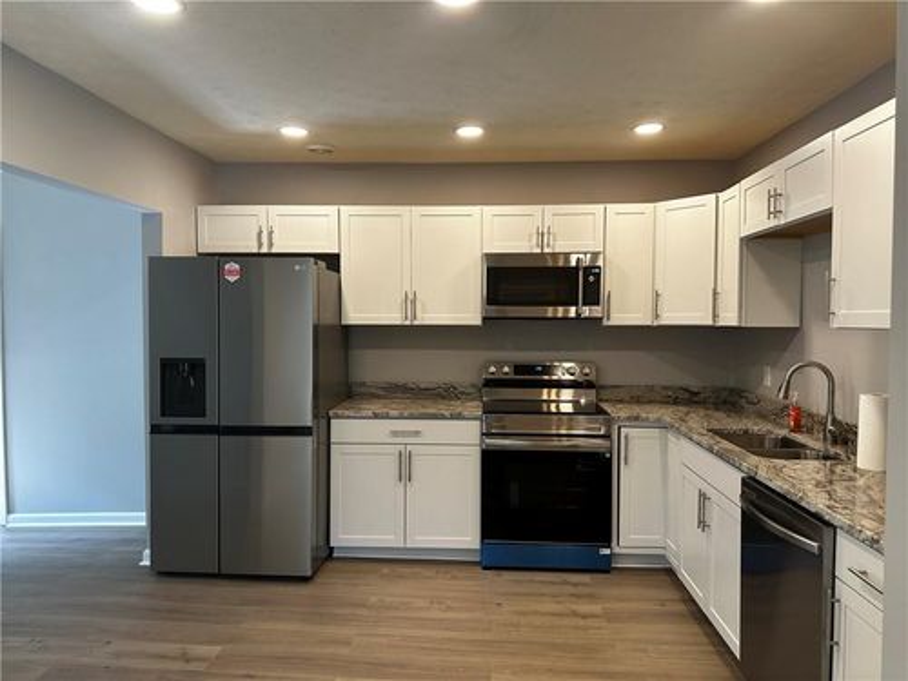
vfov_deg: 56.8
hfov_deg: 71.6
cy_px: 340
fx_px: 630
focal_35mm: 24
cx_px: 454
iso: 160
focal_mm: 6.86
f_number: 1.78
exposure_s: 1/120
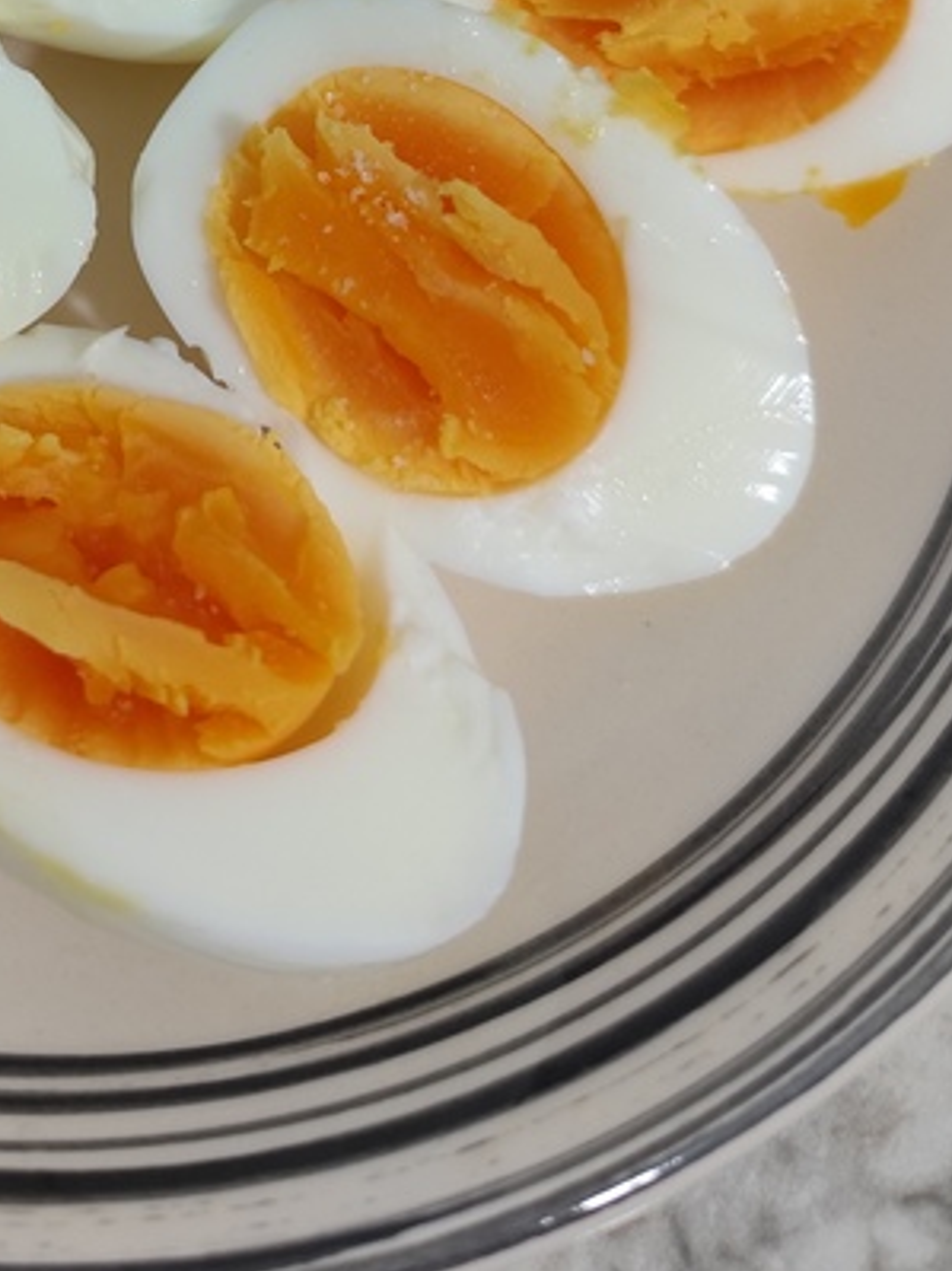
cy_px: -99
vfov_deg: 32.2
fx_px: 1944
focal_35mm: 53
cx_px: 51
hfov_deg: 26.4
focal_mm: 6.19
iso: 800
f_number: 1.65
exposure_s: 1/50
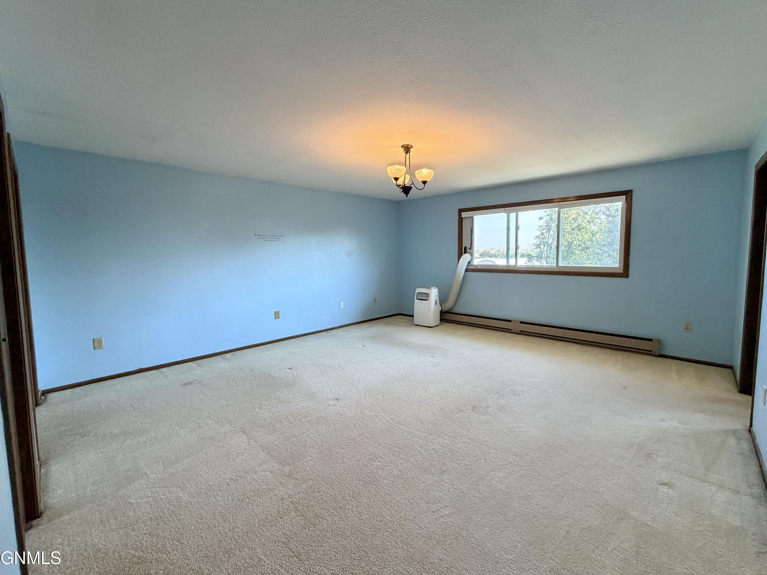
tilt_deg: -3.7
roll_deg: +1.2
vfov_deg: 81.7
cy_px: 278
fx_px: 332
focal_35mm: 15
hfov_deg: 98.0
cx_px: 410
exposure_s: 1/120
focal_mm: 2.22
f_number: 2.2
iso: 200
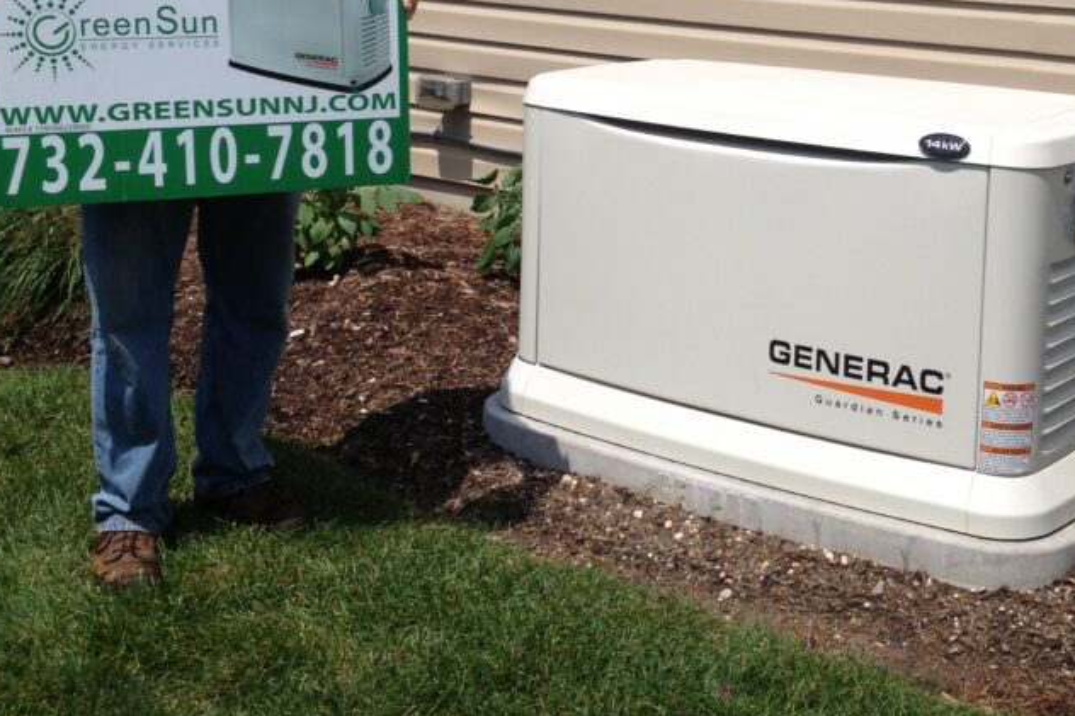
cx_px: 604
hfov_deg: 33.9
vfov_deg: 22.6
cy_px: 122
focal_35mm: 59
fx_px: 1761
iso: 50
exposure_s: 1/2513
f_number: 2.4
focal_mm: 4.28
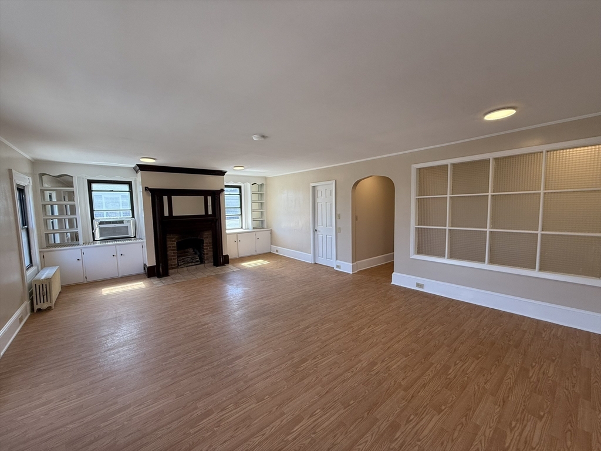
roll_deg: +1.0
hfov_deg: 102.1
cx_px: 300
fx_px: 243
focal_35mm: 14
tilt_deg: -4.8
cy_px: 226
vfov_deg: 85.7
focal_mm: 2.22
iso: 100
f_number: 2.2
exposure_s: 1/120
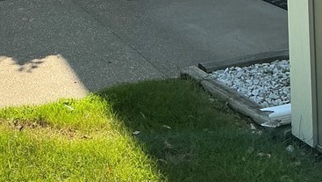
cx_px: 78
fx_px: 726
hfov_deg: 24.7
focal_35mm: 85
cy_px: -166
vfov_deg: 12.7
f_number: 1.8
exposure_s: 1/898
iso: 25
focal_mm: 3
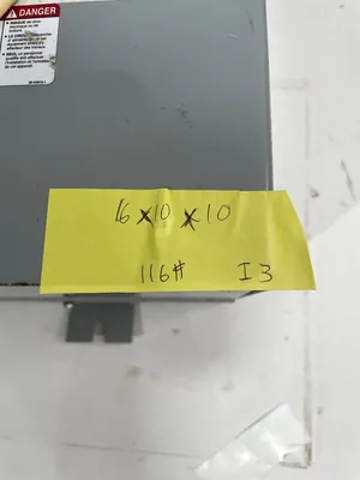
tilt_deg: -78.2
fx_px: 361
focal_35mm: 26
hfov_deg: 53.1
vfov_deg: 67.3
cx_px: 180
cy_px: 240
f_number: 1.6
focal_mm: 4.2
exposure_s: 1/120
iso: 100
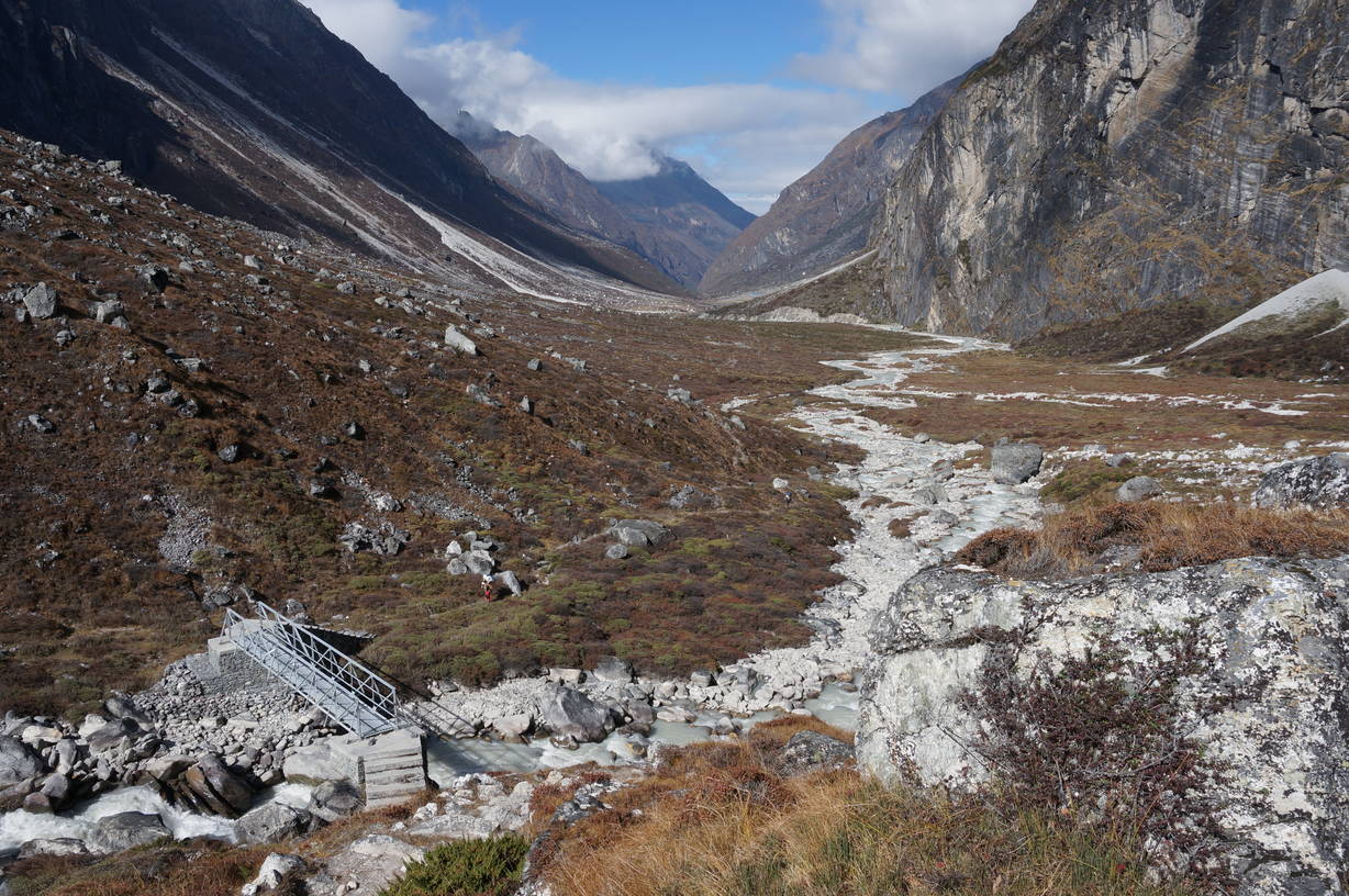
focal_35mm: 30
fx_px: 1123
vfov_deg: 43.5
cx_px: 674
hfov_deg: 62.0
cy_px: 448
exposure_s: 1/250
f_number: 9
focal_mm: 20
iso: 100
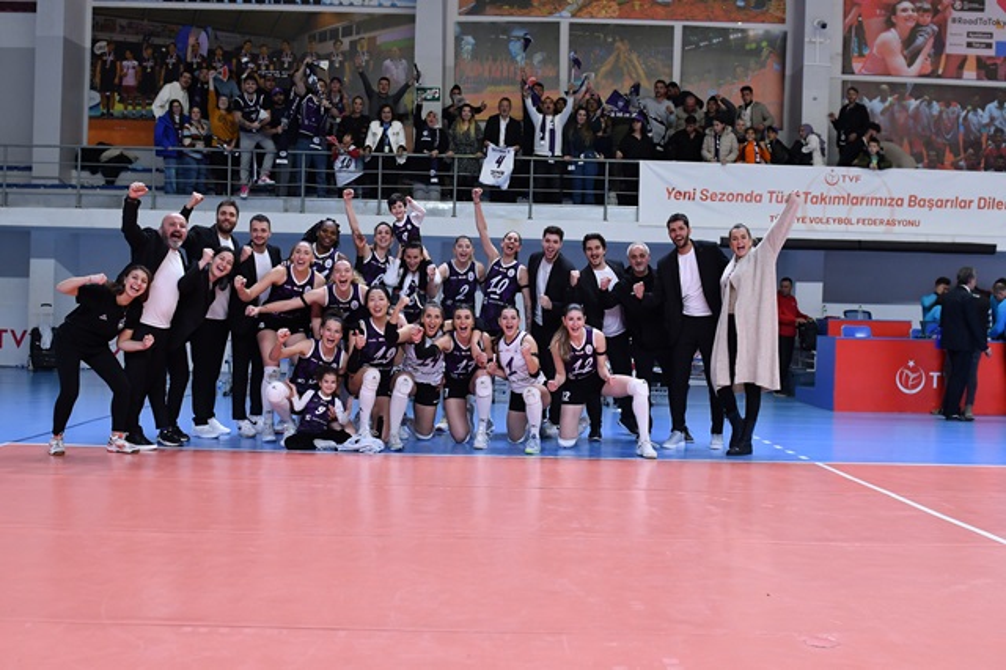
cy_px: 335
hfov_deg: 53.2
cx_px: 503
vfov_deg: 36.8
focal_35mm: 36
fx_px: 1005
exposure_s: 1/320
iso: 1100
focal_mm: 24
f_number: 3.5
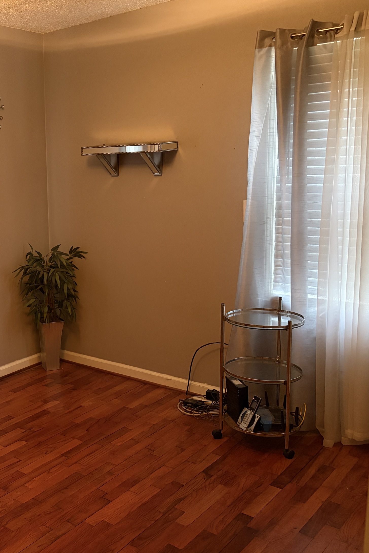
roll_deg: +2.7
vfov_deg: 50.7
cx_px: 33
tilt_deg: -10.5
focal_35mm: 38
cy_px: 274
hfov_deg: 33.1
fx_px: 584
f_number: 1.6
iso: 500
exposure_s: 1/30
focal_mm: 5.96
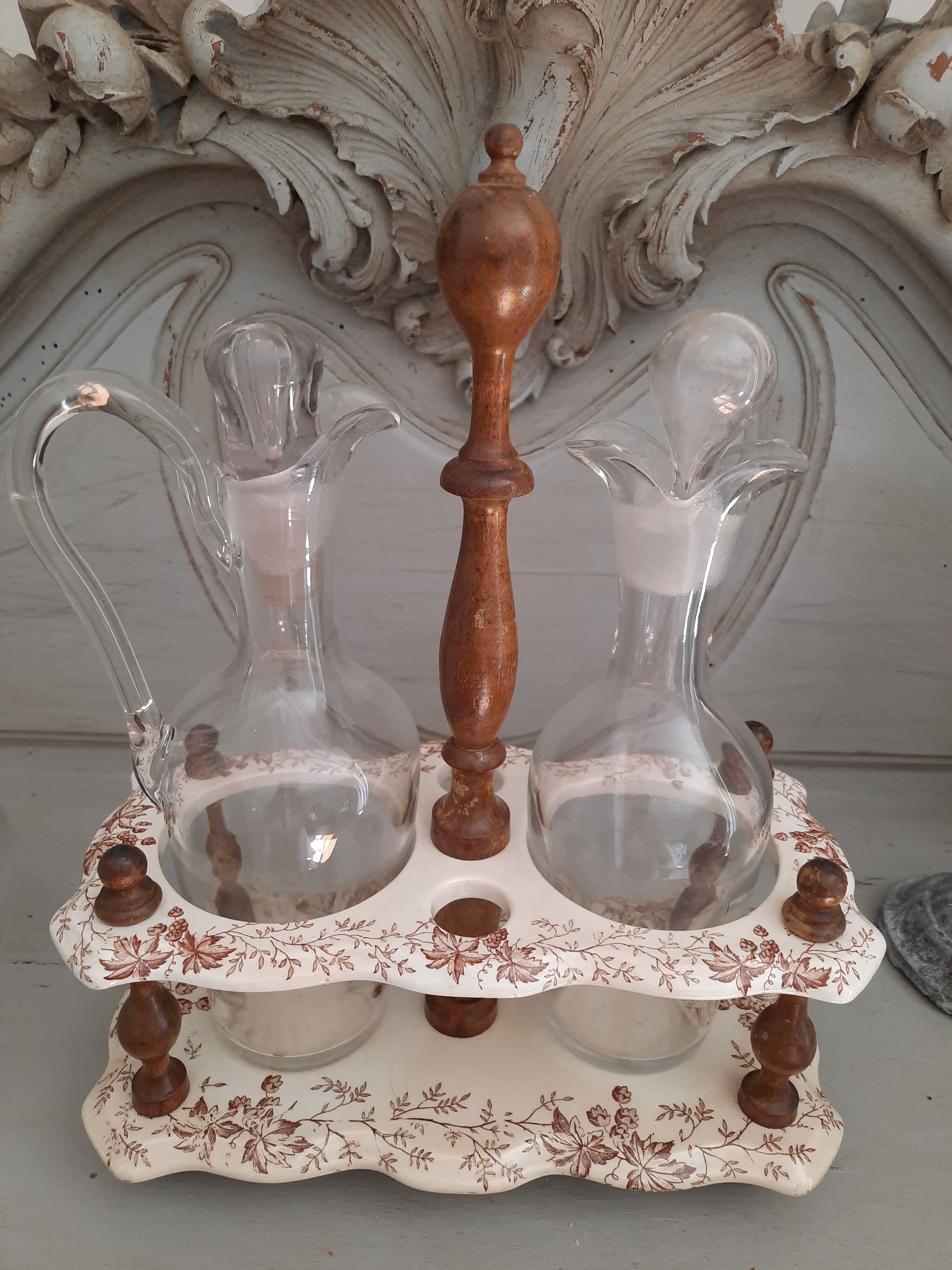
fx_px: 917
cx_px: 476
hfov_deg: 54.9
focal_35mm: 25
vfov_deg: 69.4
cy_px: 635
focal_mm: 4.6
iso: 125
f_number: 2
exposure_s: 1/50
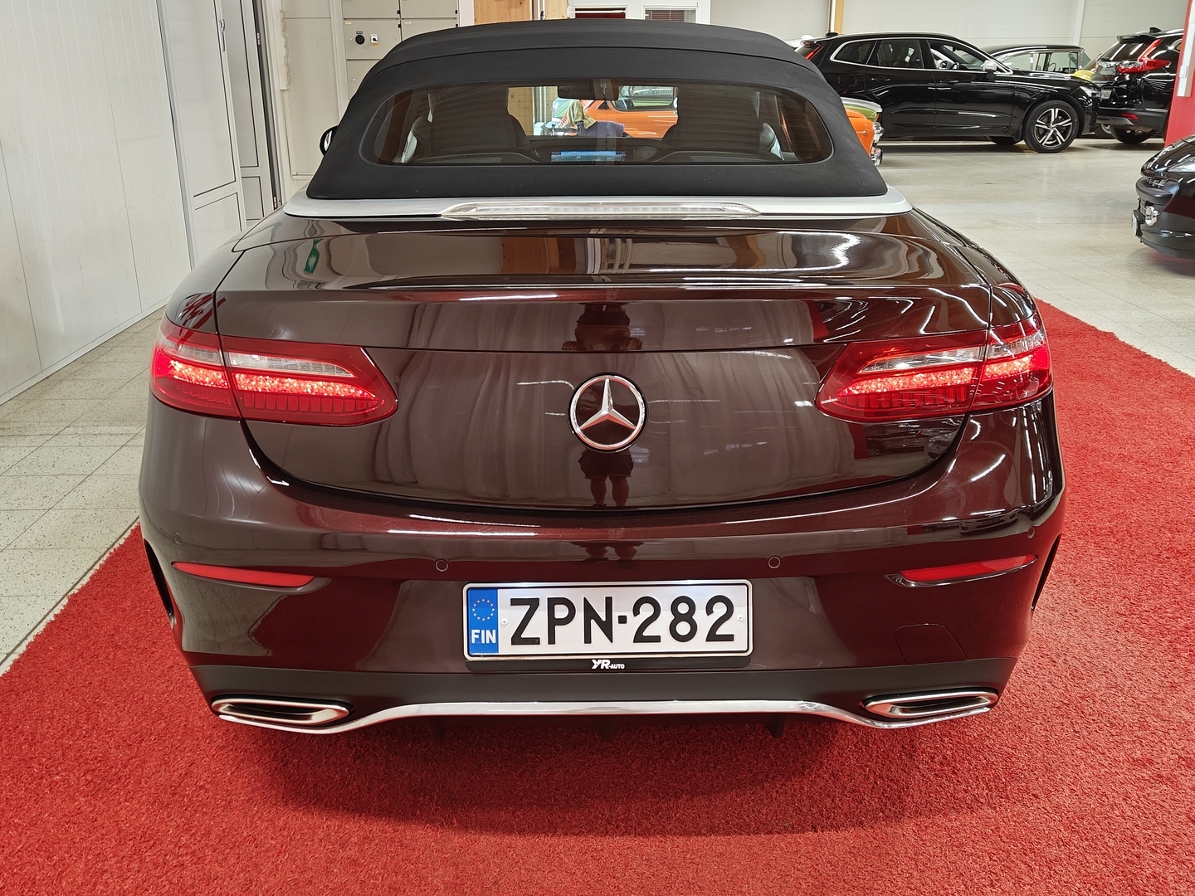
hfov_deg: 56.8
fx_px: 1105
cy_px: 448
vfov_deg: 44.2
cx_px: 598
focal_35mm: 32
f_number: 1.8
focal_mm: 5.59
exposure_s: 1/51
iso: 80
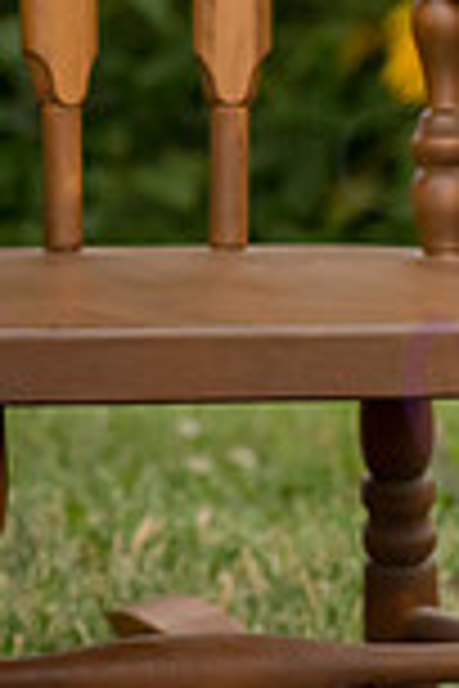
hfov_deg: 2.8
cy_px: 342
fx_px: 9447
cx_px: 1150
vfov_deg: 4.2
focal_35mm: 494
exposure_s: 1/320
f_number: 9
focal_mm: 120
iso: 500
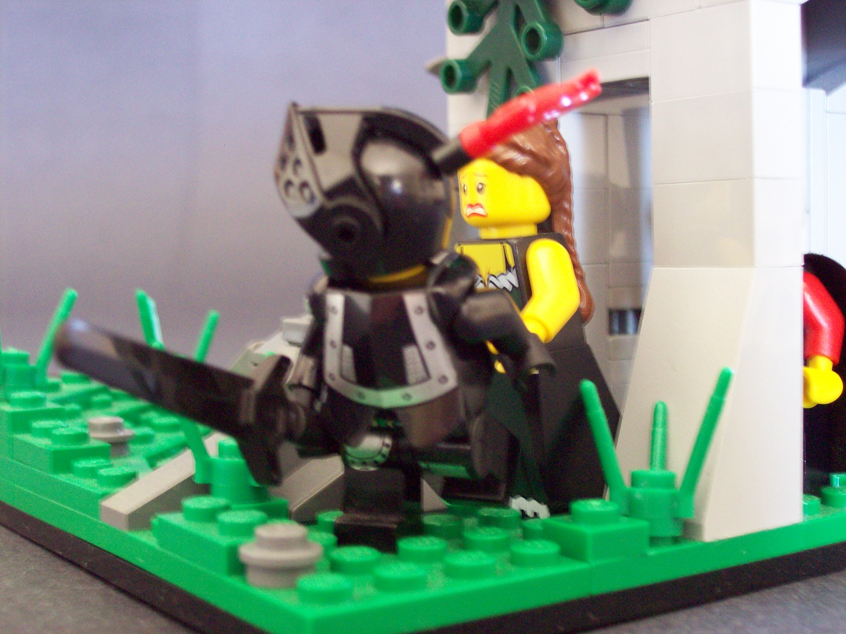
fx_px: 1368
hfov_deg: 34.4
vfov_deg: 26.1
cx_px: 423
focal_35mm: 56
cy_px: 317
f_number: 3.4
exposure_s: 1/8
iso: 160
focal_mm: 9.4
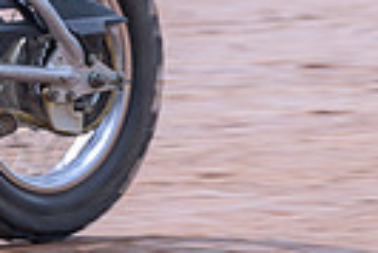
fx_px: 8577
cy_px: -239
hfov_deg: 2.5
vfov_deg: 1.7
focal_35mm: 816
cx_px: -384
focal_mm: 125
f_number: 4
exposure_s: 1/320
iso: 64
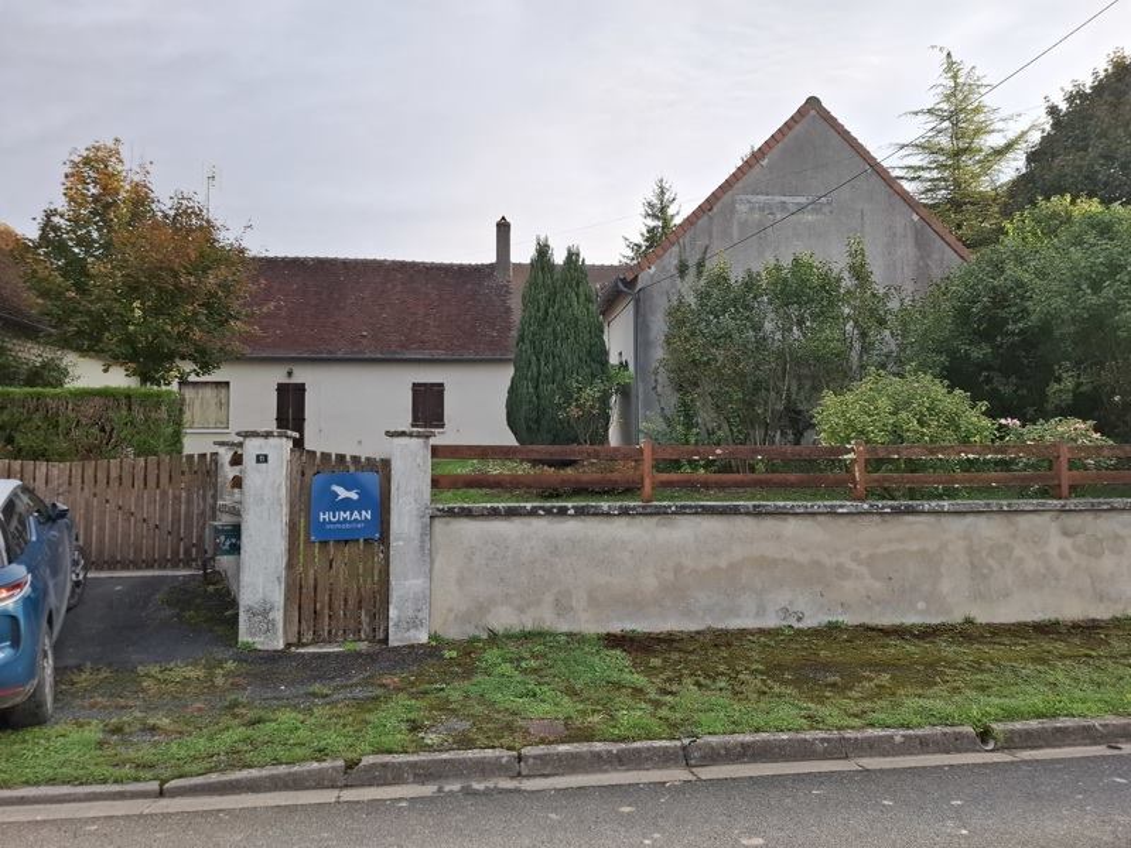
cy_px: 424
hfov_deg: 73.9
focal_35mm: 23
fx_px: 751
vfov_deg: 58.9
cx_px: 566
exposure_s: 1/502
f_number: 1.8
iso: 50
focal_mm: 5.54
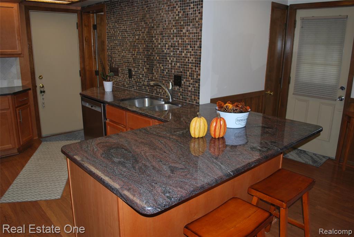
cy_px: 118
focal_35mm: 27
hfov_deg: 67.3
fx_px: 266
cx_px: 177
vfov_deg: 48.0
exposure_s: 1/60
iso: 200
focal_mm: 18
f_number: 3.5
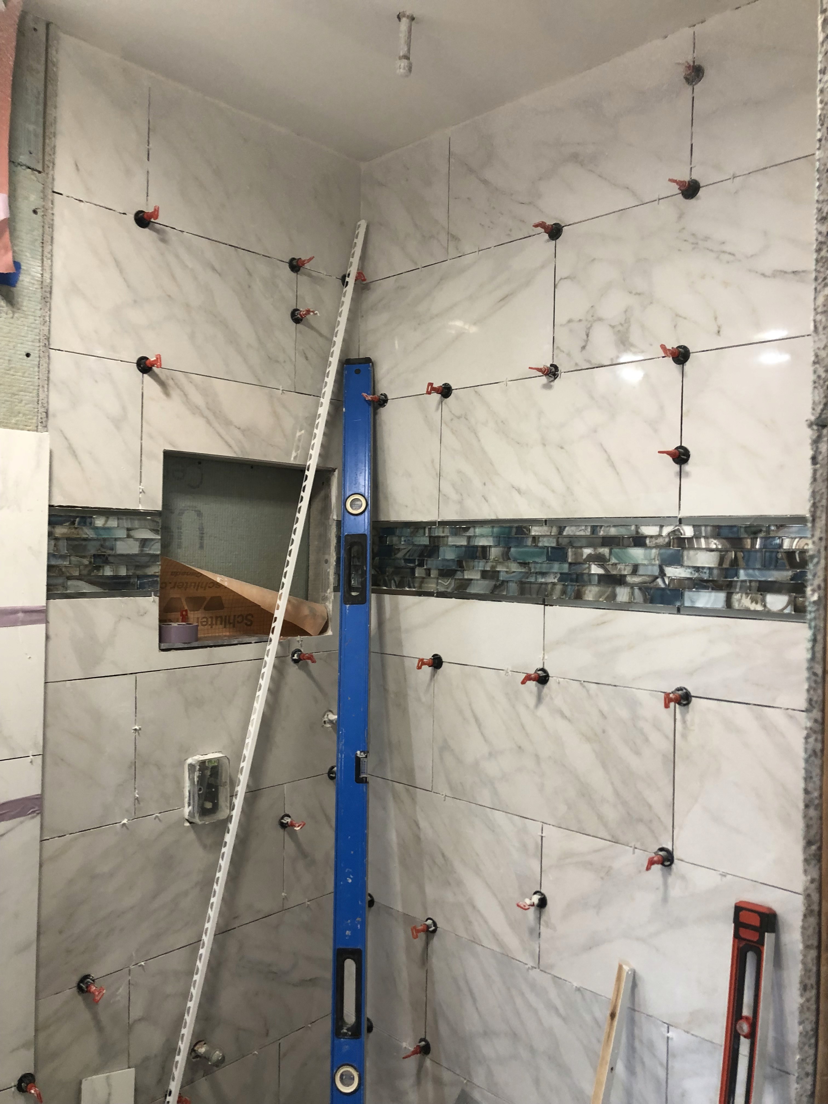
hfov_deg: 49.7
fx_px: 893
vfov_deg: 63.4
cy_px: 552
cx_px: 414
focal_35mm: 28
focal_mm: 3.99
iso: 40
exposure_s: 1/20
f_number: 1.8
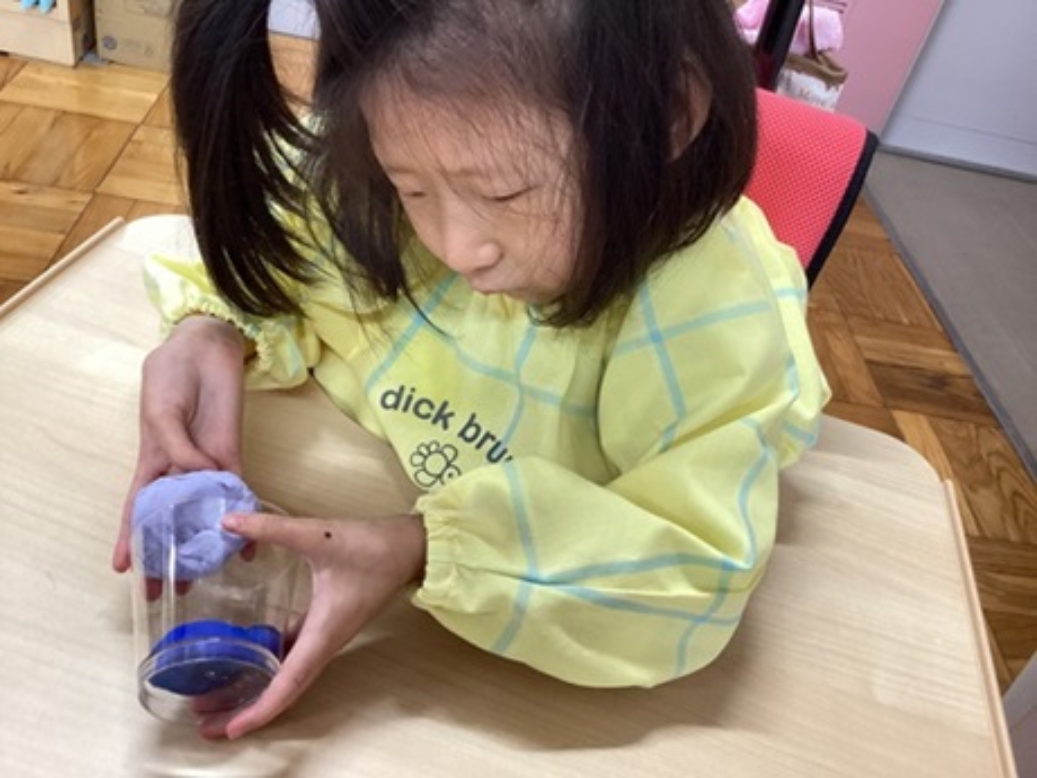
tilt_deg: -39.2
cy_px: 389
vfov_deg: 45.4
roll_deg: -15.8
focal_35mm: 31
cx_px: 518
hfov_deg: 58.4
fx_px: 929
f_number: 2.4
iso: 200
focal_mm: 3.3
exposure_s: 1/60
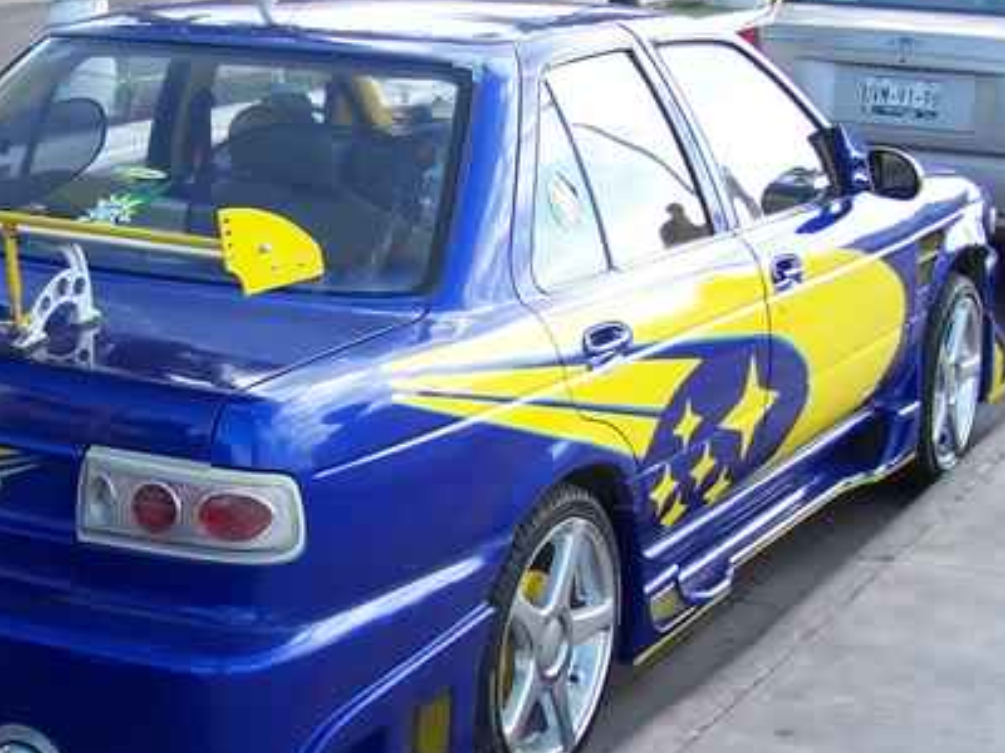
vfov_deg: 19.4
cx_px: 312
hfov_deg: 25.5
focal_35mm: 76
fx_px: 2206
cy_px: 394
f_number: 2.8
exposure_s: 1/350
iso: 80
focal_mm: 6.3
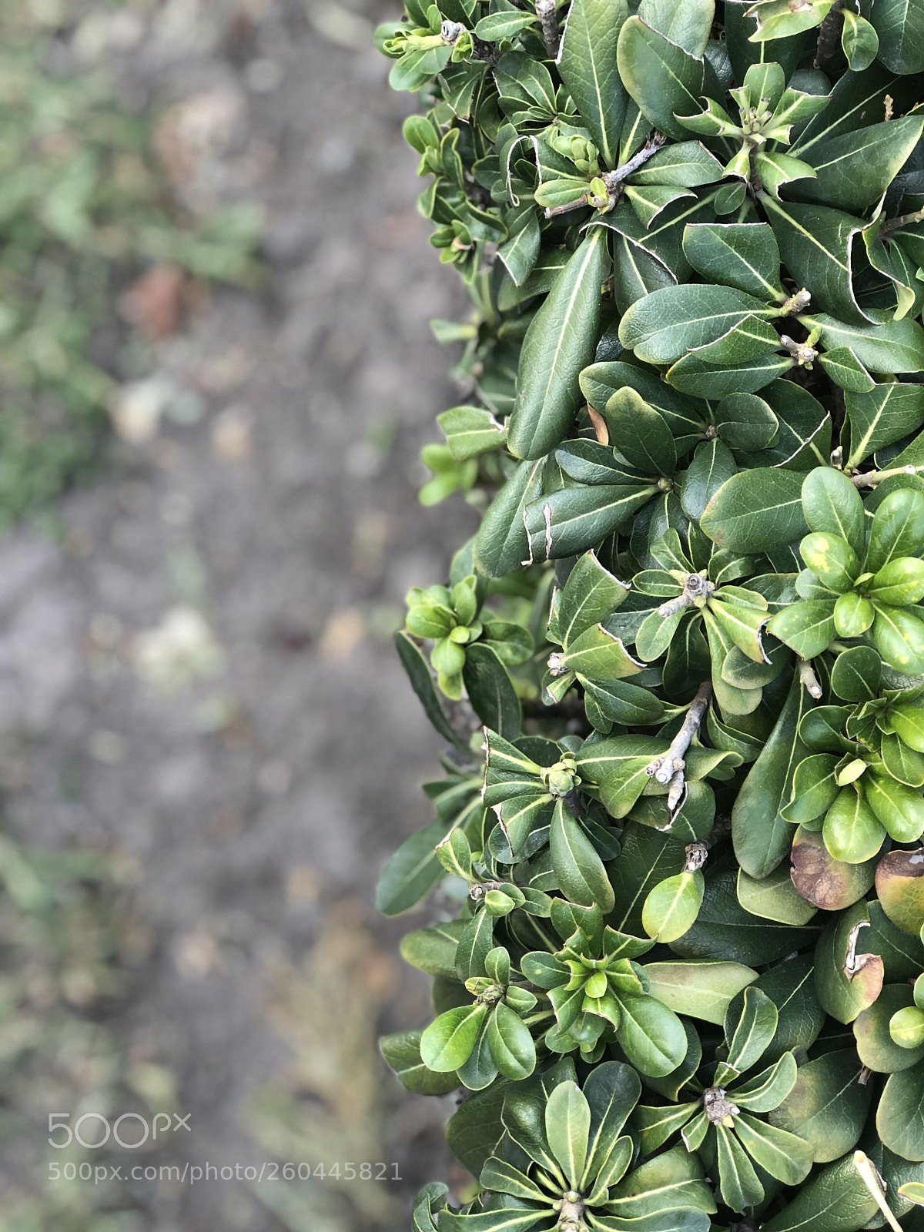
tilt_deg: -85.1
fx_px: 2029
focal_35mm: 57
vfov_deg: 33.8
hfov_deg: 25.7
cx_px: 462
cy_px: 616
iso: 32
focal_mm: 6.6
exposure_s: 1/60
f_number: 2.8
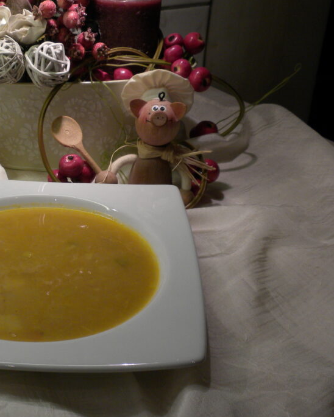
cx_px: 63
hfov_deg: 27.5
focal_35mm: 54
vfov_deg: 34.7
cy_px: 197
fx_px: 667
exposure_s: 1/60.2
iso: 127
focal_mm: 6.6
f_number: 3.5
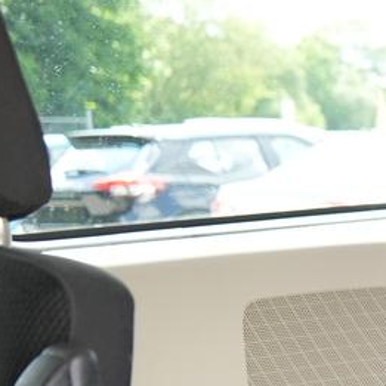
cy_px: 438
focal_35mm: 129
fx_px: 1627
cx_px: 892
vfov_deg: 13.2
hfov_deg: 11.5
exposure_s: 1/60
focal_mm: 31
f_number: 4
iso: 500
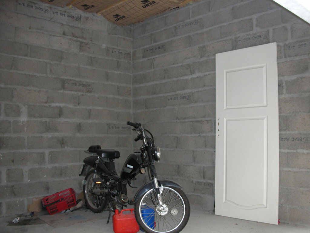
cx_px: 155
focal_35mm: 35
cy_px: 116
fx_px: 313
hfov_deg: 52.6
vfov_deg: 40.7
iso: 185
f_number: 3
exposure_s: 1/60.1
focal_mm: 5.8
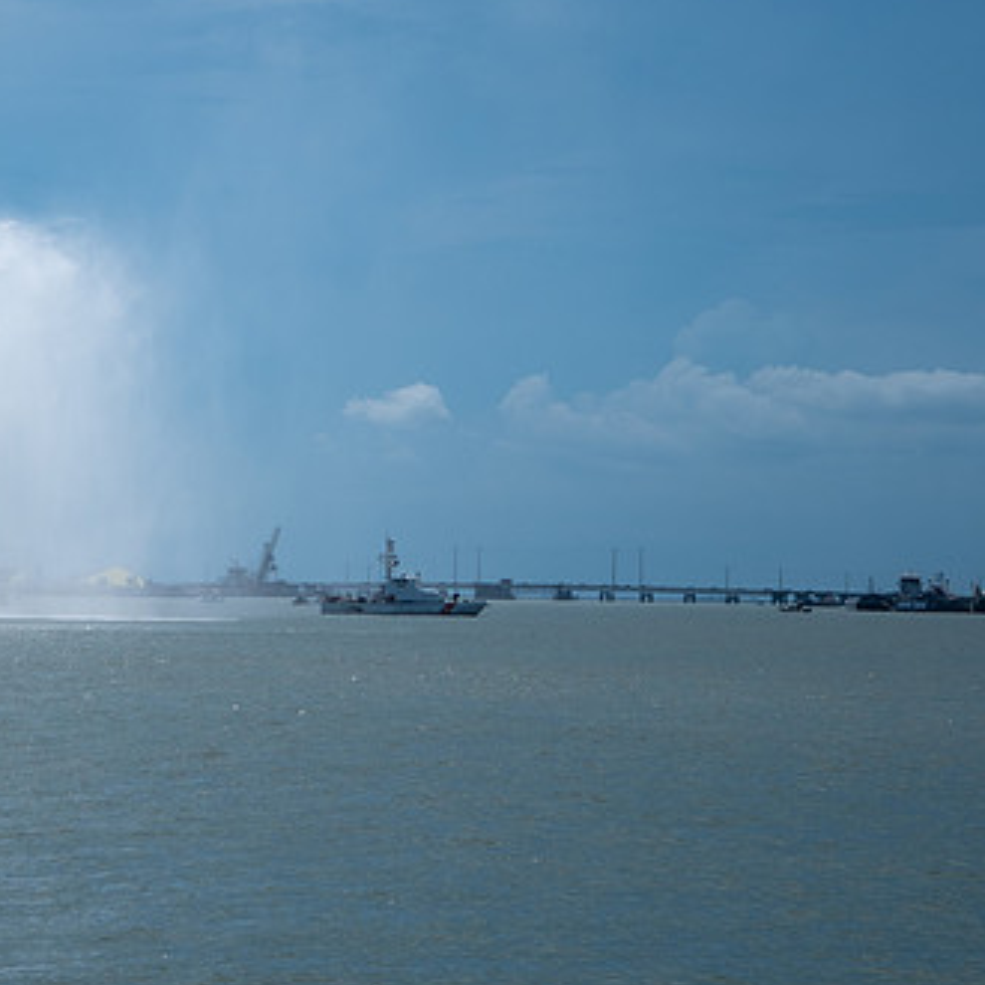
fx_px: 4089
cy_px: 509
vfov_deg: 13.7
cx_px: 134
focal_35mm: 127
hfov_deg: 13.6
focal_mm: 56.5
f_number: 11
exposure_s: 1/600
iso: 160
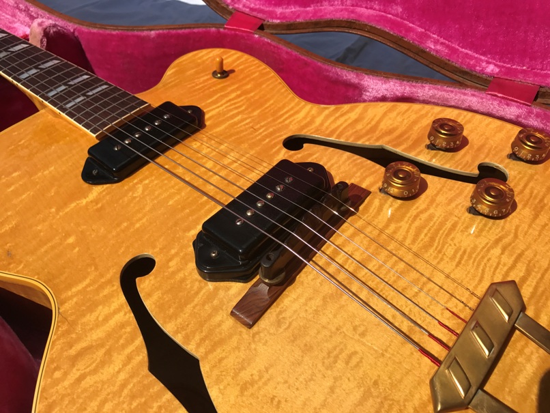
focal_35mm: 28
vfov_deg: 49.8
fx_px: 445
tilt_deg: -47.5
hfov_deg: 63.4
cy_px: 206
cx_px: 275
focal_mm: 3.99
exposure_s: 1/4367
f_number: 1.8
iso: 20
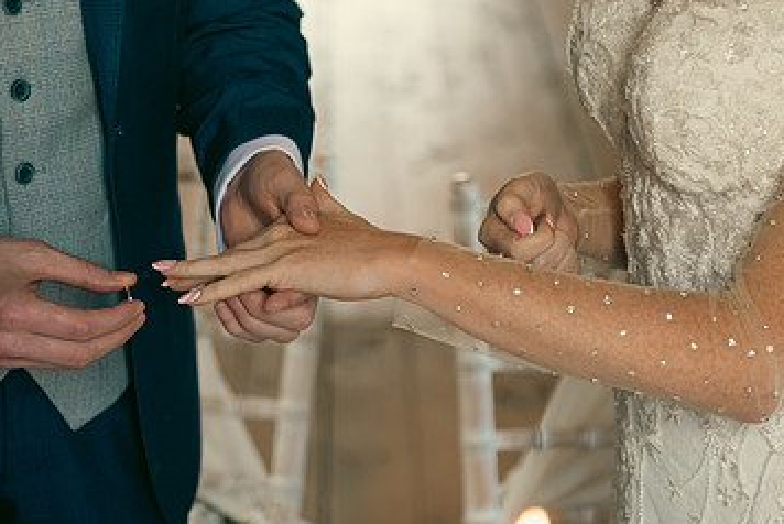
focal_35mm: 114
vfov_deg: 12.0
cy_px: 301
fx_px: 2485
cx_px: 302
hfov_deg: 17.9
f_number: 3.5
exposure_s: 1/160
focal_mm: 70
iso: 640
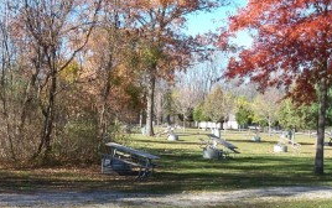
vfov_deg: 18.3
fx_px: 643
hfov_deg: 28.2
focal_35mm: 71
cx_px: 54
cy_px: 154
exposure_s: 1/200
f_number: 3.5
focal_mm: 6.2
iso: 64
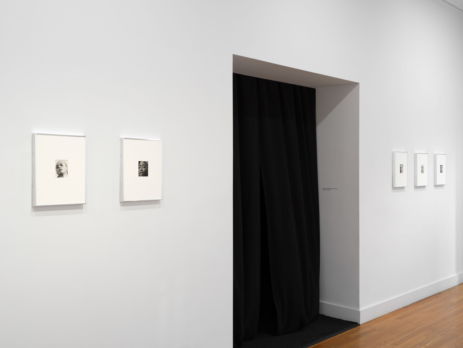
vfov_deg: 35.1
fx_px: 548
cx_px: 232
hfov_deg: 45.8
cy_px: 174
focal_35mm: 41
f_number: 16
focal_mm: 51.7
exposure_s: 1/1.25
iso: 100
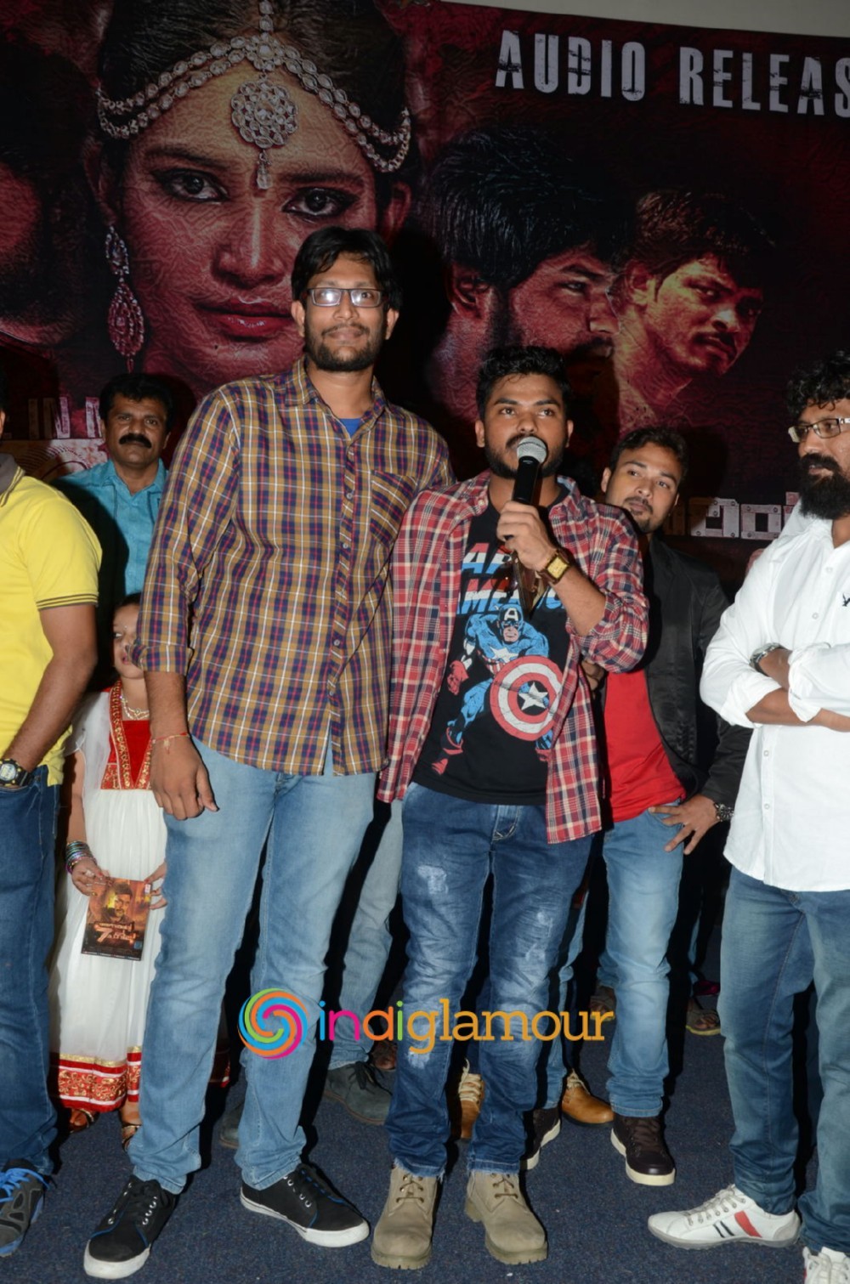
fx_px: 1175
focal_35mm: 33
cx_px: 425
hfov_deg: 39.8
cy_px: 642
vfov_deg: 57.3
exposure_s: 1/125
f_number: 7.1
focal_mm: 22
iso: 320
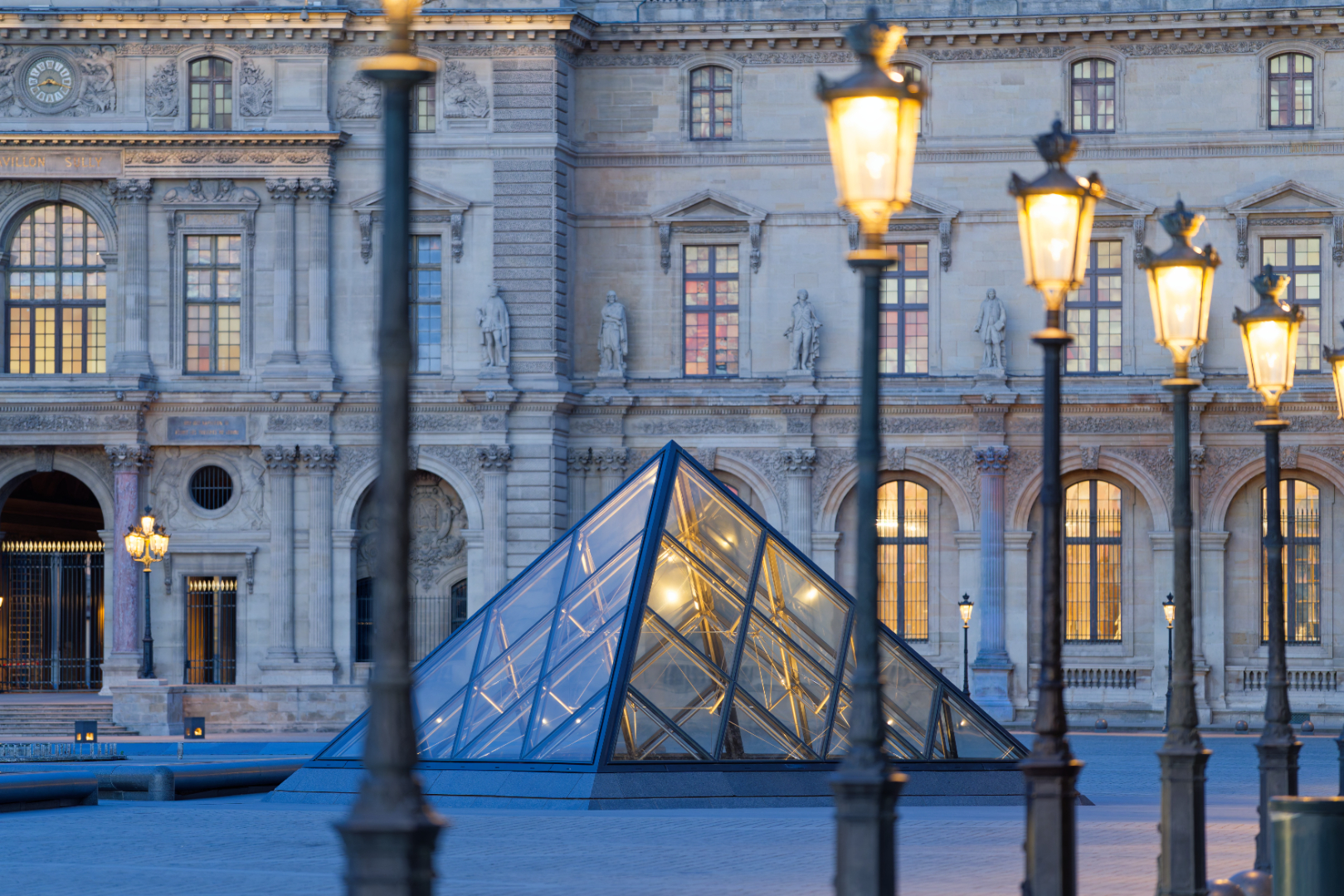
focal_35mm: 170
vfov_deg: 8.1
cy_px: 448
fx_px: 6350
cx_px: 672
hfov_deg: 12.1
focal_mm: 170.1
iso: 320
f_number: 2.8
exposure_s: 1/15
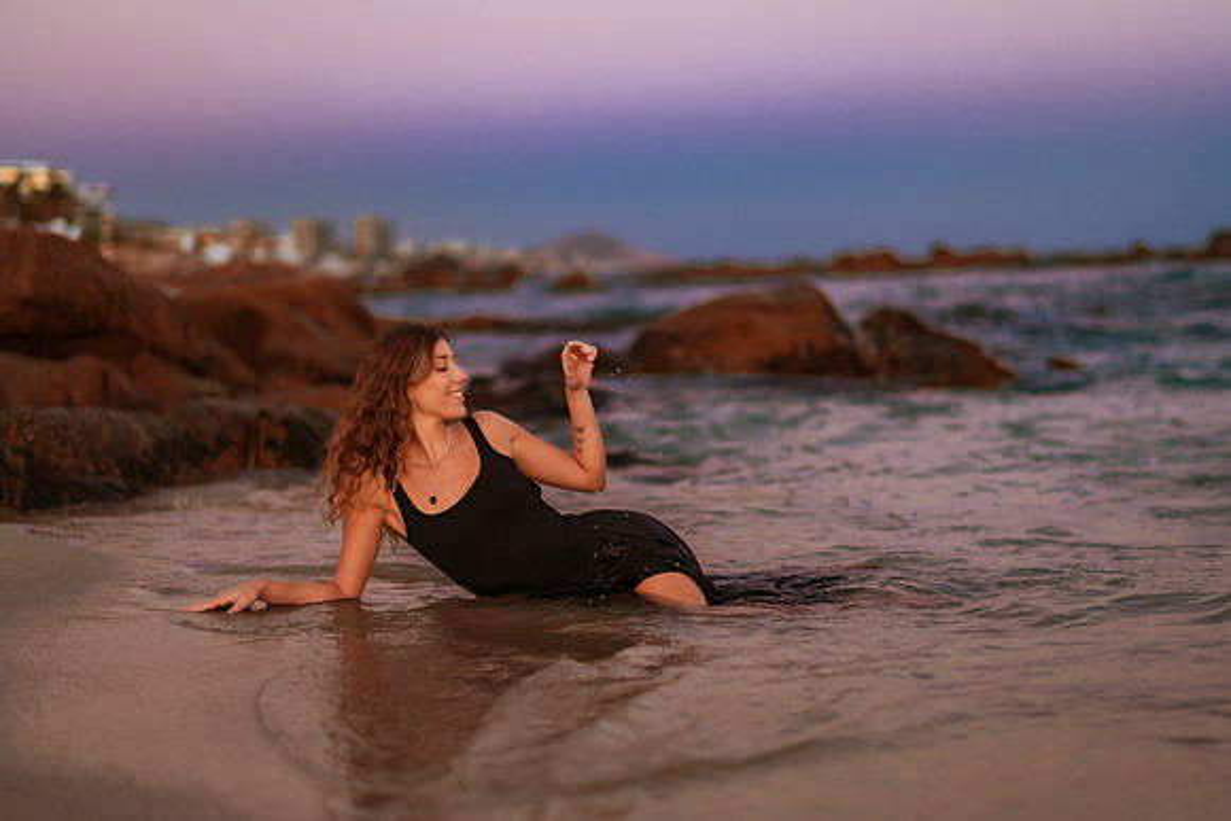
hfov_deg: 34.5
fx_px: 1984
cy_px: 410
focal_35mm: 58
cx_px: 616
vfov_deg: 23.4
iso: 400
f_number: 1.4
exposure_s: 1/500
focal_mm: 58
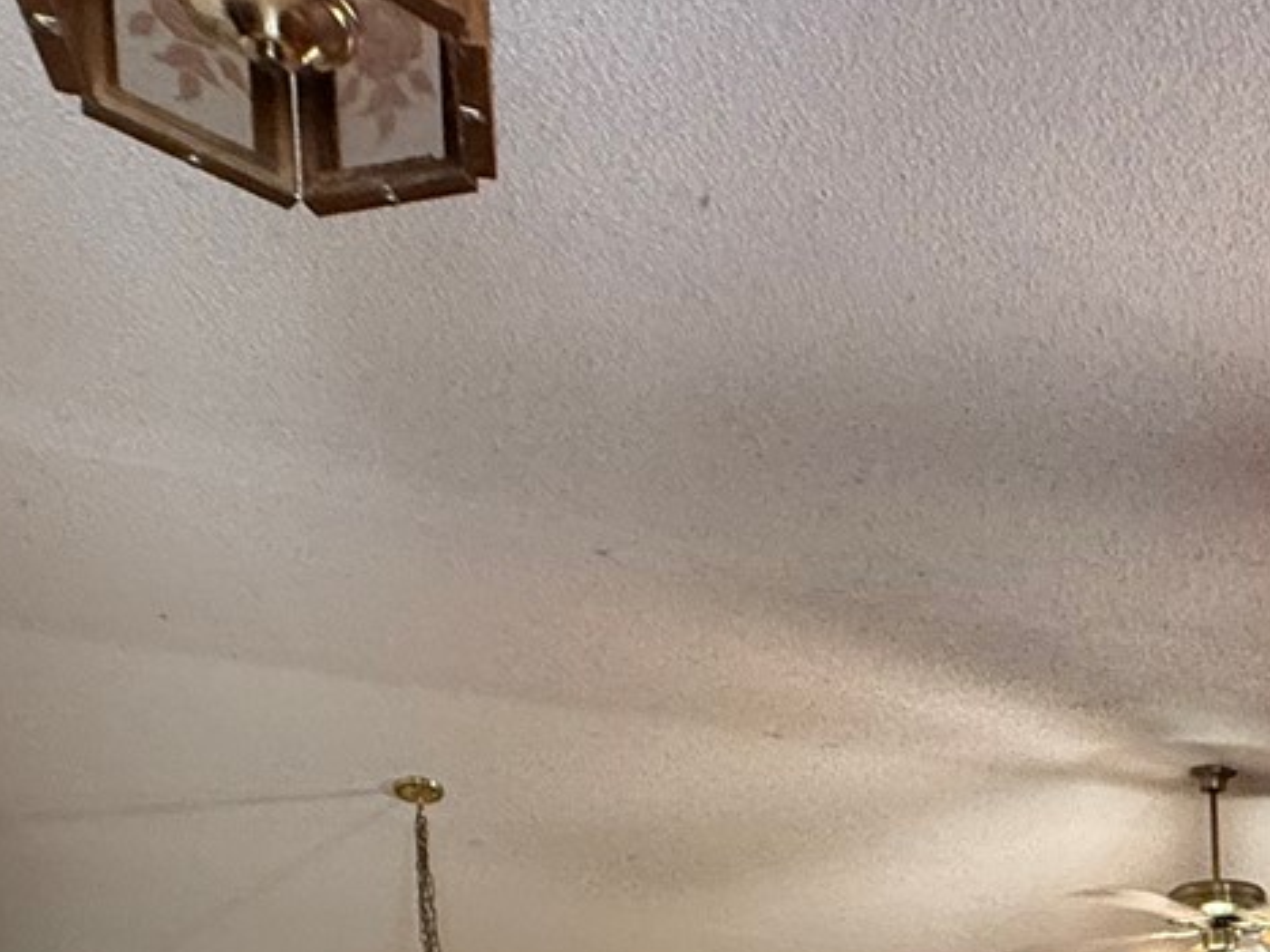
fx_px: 1761
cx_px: 1281
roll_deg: +2.2
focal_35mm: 48
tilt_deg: -2.3
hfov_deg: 35.7
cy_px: 1493
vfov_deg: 23.2
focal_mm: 2.22
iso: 400
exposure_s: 1/60
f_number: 2.2
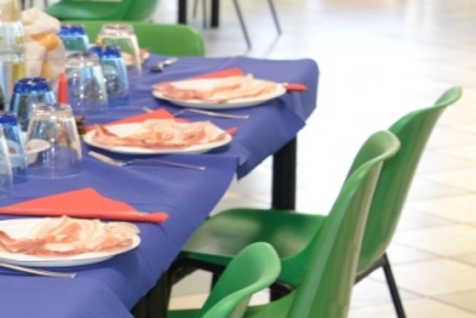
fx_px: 2274
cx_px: -170
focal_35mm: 172
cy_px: 189
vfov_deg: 8.0
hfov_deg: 11.6
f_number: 5.6
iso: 1800
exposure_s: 1/60
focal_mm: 56
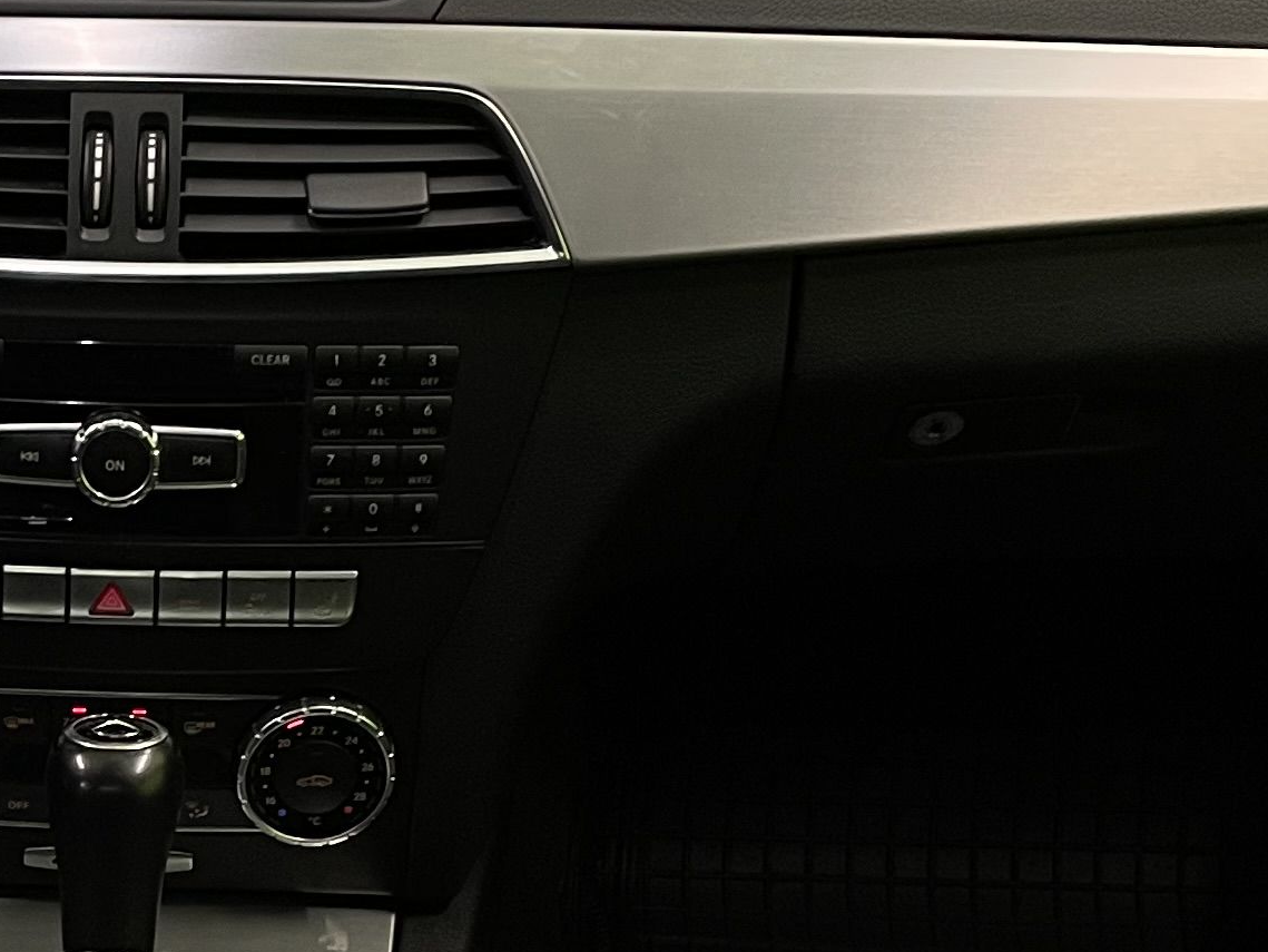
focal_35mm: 92
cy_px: 887
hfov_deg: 20.7
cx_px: 65
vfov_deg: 15.8
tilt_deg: -37.8
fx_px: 3371
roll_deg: +1.0
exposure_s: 1/50
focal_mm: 4.2
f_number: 1.6
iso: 160
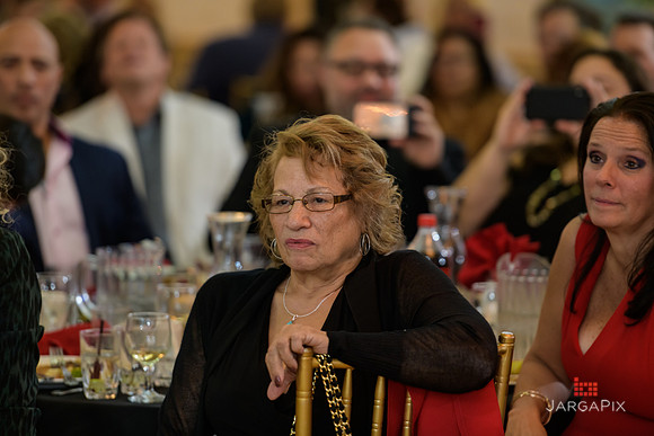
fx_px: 3452
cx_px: 327
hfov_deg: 10.8
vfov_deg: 7.2
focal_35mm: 190
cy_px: 218
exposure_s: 1/125
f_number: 3.2
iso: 1000
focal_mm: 190
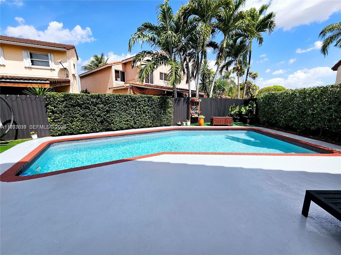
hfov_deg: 106.2
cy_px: 128
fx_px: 128
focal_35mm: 13
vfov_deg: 89.9
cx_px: 170
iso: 50
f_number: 2.2
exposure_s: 1/2500
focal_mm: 2.2
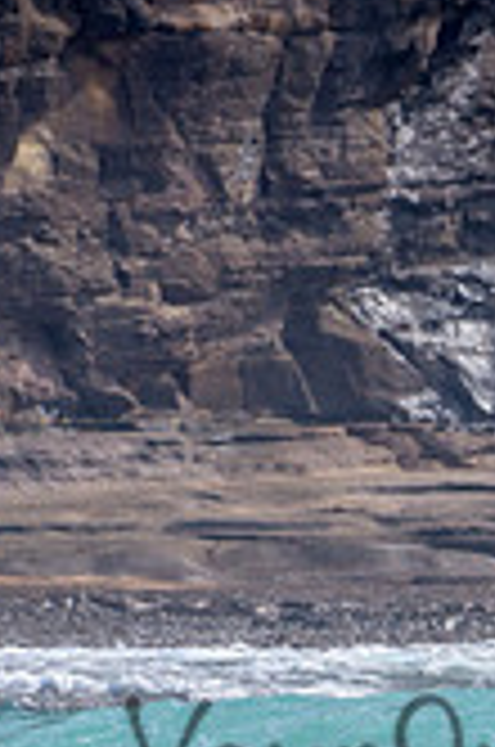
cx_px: 579
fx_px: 44444
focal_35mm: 2146
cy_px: 530
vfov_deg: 1.0
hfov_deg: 0.6
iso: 160
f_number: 5.6
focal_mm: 500
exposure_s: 1/2000
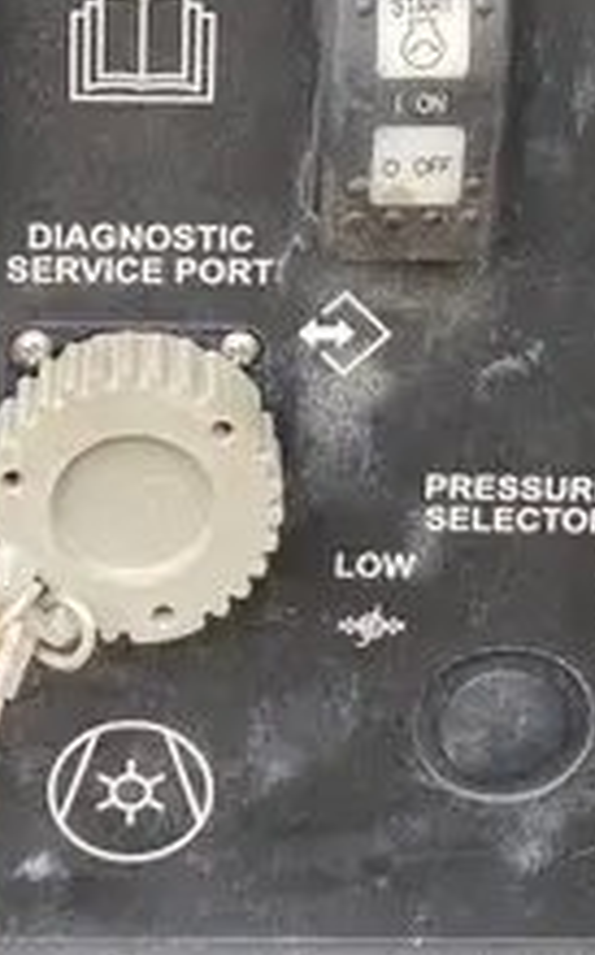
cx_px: 226
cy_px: -132
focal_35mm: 92
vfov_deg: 21.3
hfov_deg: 14.2
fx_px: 2393
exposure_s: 1/122
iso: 50
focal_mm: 4.25
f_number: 1.8
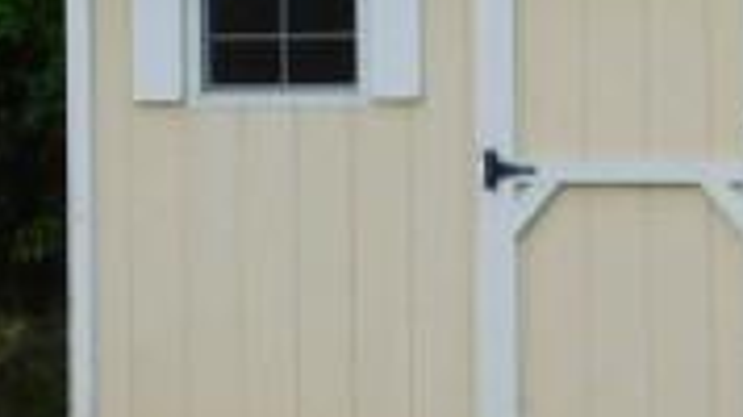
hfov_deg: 9.0
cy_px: -71
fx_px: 4550
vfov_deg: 5.2
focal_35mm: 231
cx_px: 1236
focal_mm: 10.4
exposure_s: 1/1000
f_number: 4
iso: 125
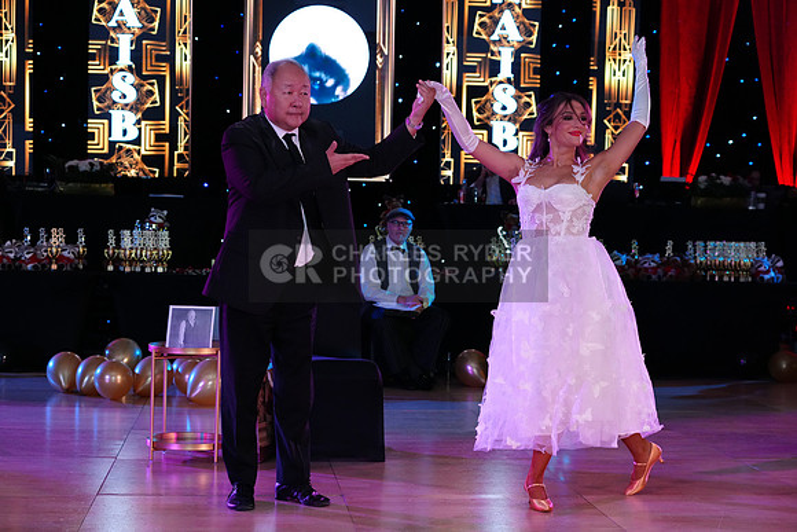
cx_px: 398
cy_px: 266
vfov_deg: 20.6
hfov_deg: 30.5
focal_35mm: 66
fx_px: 1461
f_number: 4.5
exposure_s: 1/250
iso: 3200
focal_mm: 66
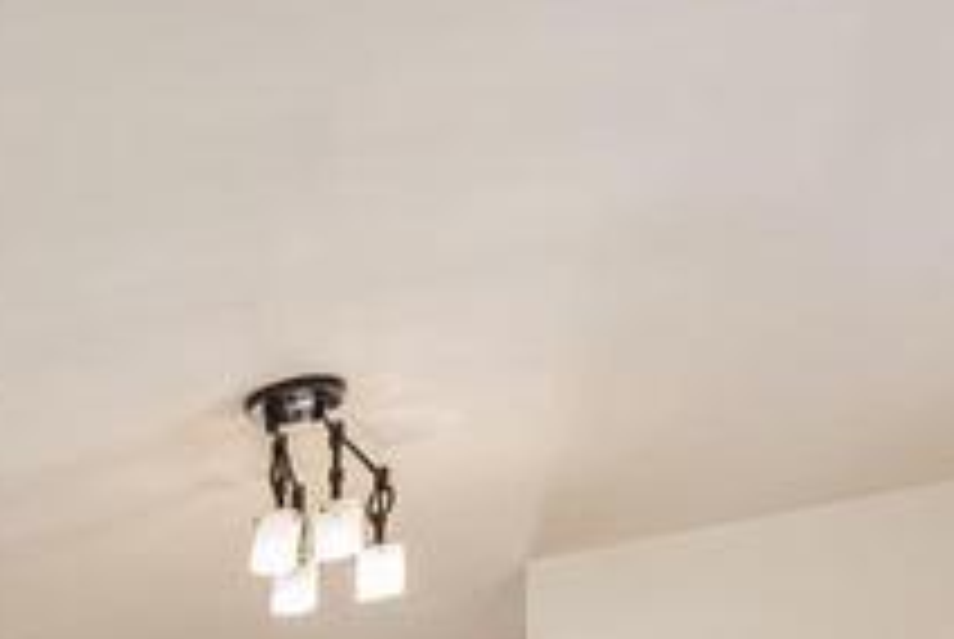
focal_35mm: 82
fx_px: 2176
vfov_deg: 13.1
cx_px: -896
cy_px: 1478
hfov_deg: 18.0
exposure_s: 1/20
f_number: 6.3
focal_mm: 17
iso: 200
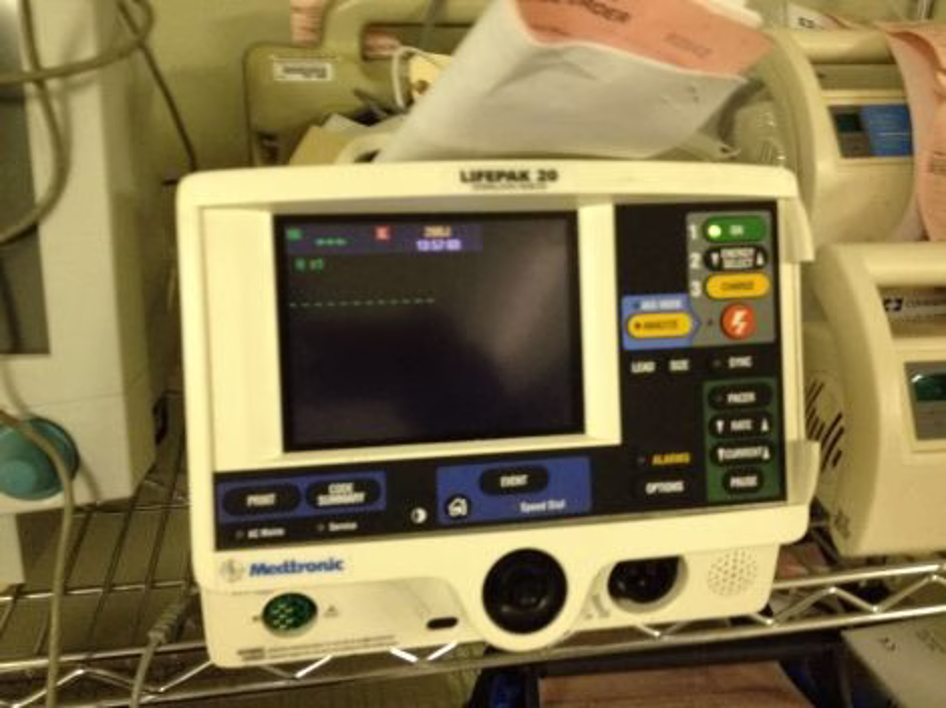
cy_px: 354
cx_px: 473
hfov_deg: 52.6
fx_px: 956
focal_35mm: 35
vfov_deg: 40.7
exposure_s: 1/15
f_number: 2.4
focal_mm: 4.28
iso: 500
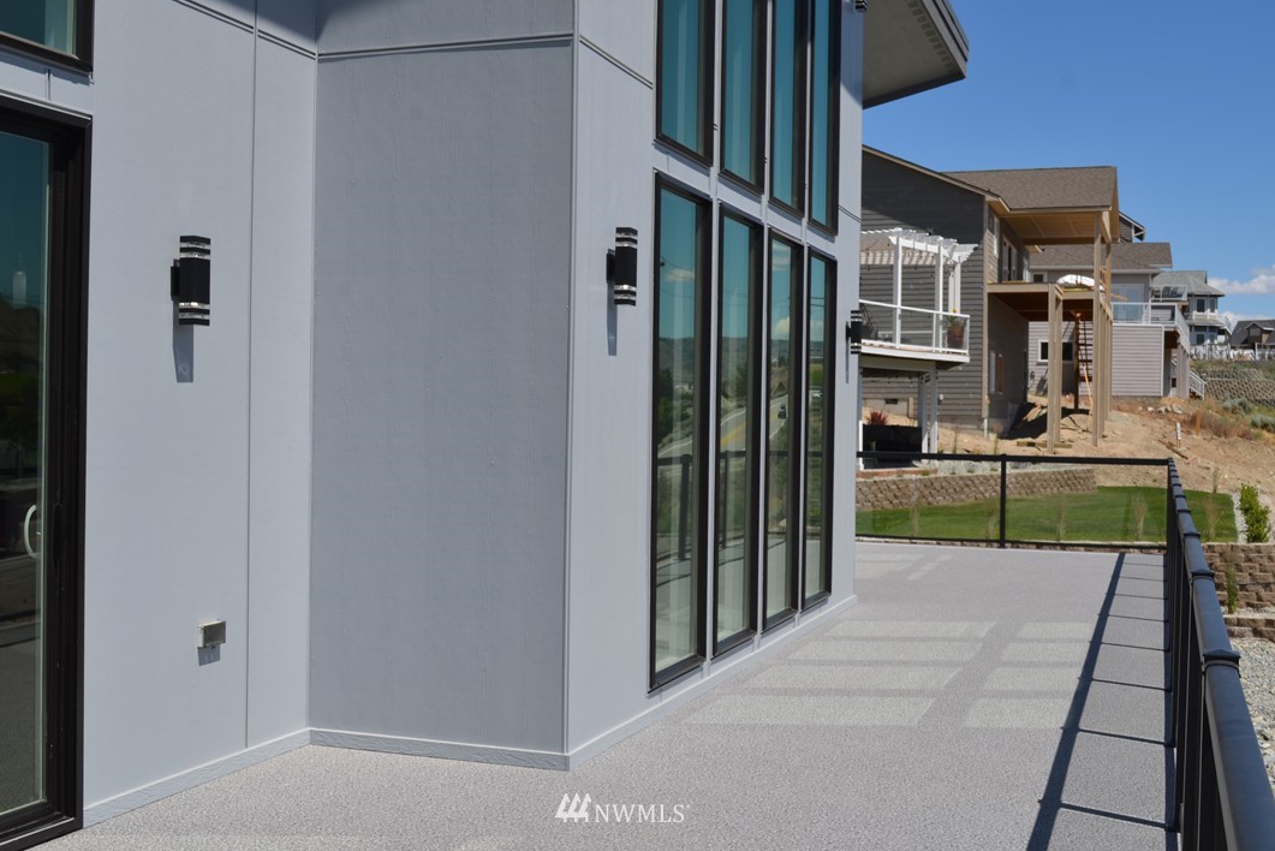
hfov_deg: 45.4
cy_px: 420
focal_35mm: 43
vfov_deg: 31.2
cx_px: 623
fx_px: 1523
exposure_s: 1/320
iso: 100
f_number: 9
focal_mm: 28
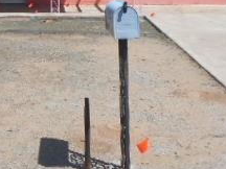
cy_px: -21
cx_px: -3
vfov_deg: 19.0
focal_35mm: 74
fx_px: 483
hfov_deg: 25.0
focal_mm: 4.5
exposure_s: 1/800
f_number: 3.7
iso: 80
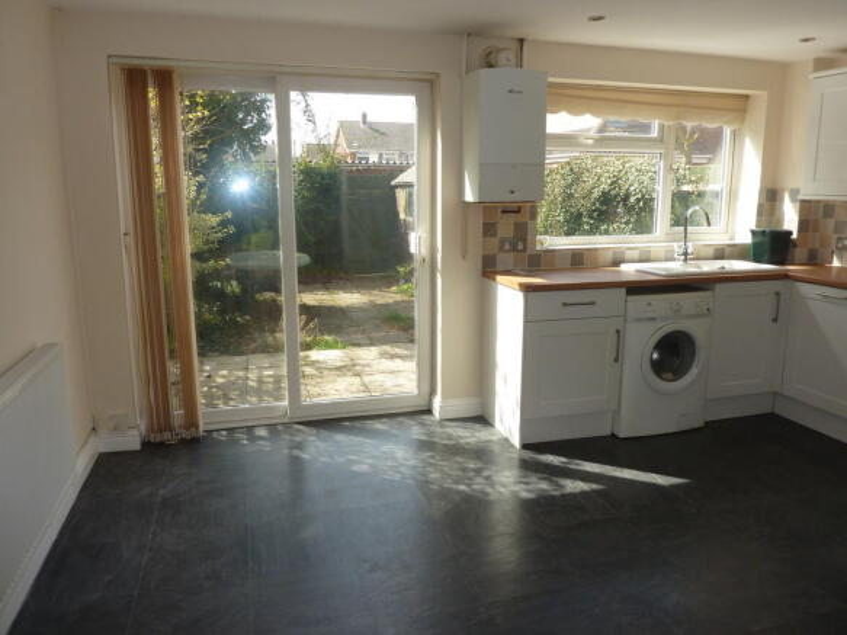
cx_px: 424
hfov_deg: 69.4
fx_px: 612
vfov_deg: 54.9
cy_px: 318
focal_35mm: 25
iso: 100
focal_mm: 4.1
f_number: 4
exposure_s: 1/125
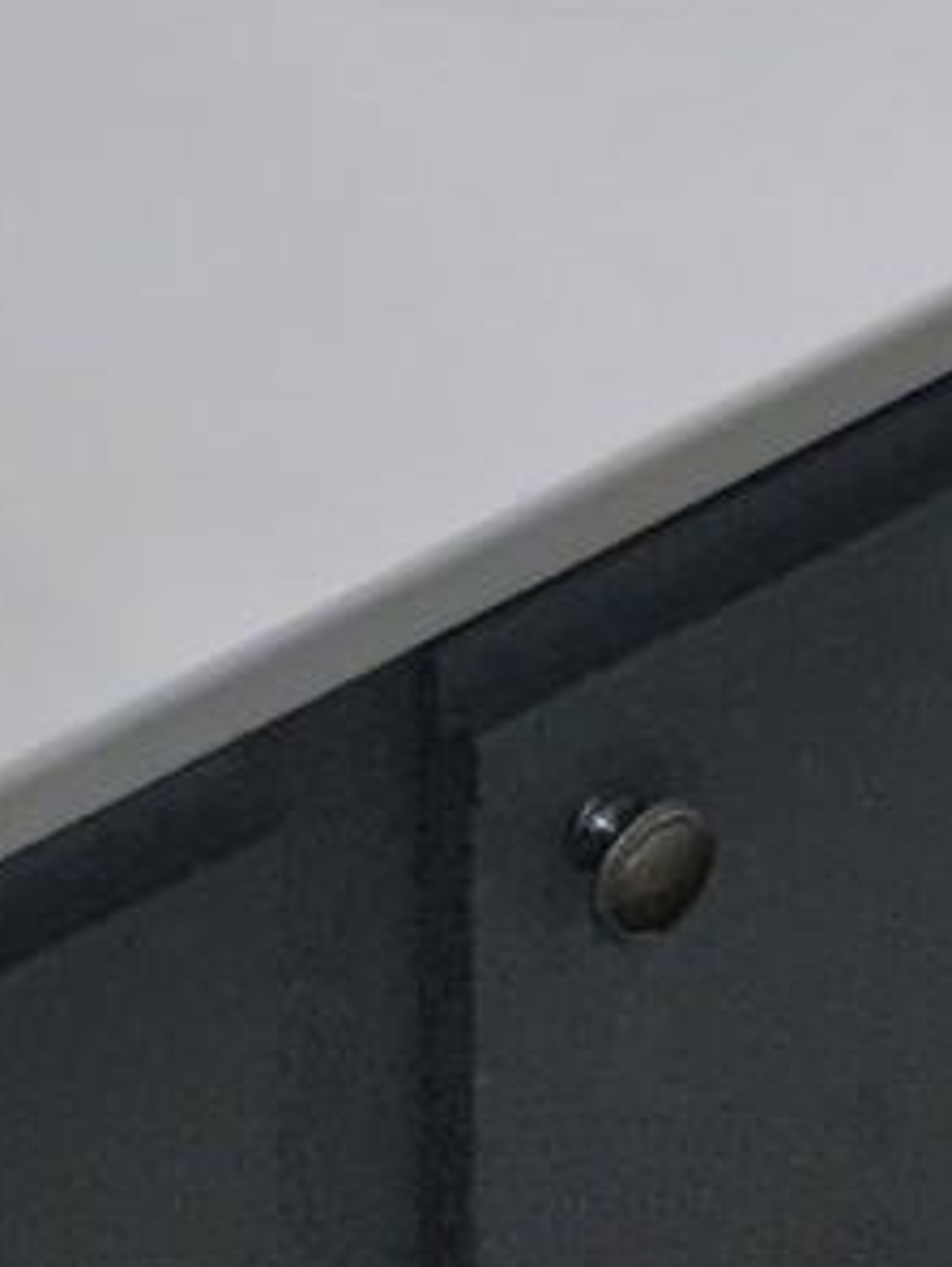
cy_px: -2227
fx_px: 7145
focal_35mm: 195
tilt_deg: -18.1
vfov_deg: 8.8
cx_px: 1191
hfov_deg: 7.5
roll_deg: -0.7
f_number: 2.2
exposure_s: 1/58
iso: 25
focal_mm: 4.15
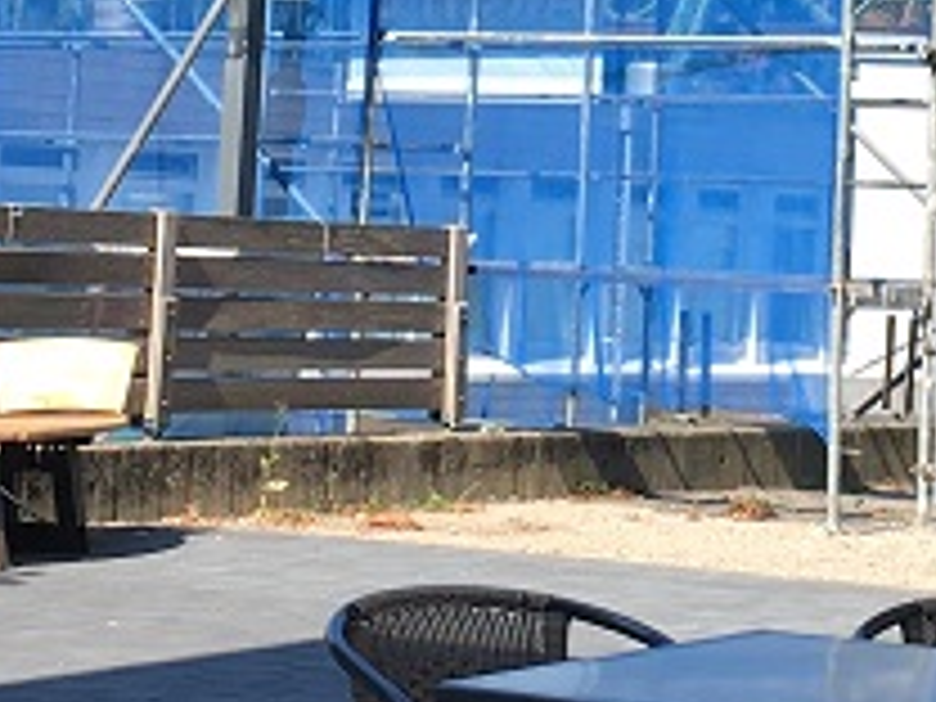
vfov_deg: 10.2
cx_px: 814
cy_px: -176
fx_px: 3867
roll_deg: -2.0
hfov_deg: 13.7
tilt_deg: +4.7
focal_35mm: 143
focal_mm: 4.15
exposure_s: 1/541
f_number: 2.2
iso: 25
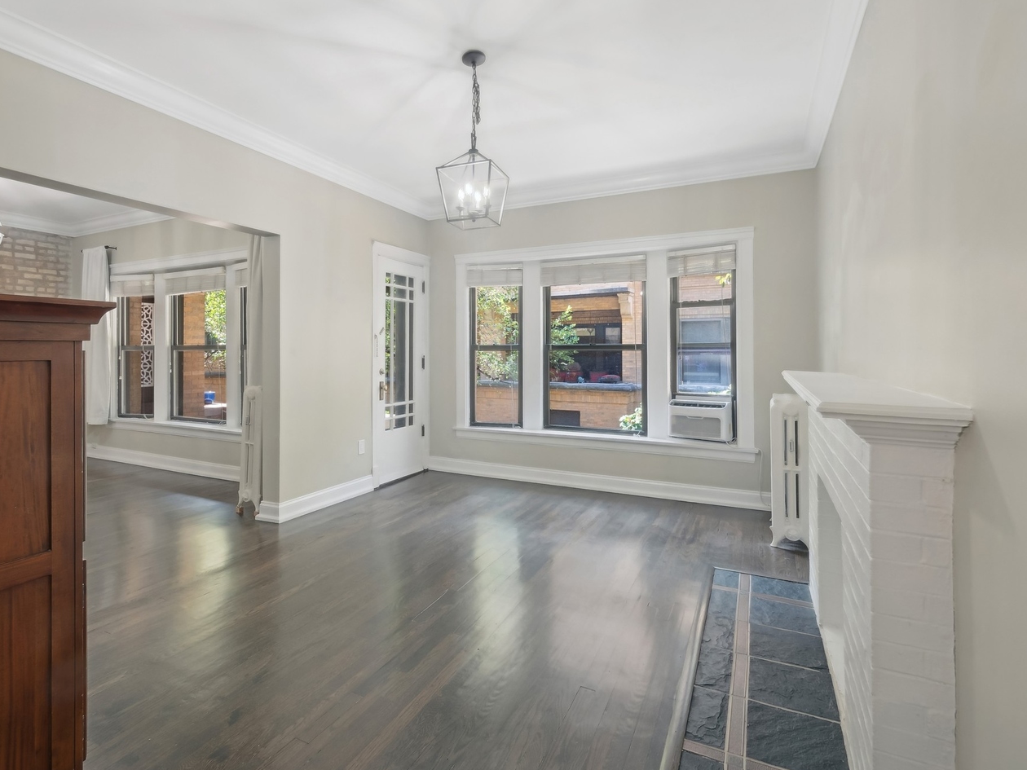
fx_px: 475
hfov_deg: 94.3
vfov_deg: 78.1
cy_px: 368
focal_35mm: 16
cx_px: 477
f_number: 8
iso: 200
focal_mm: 7
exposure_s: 1/30
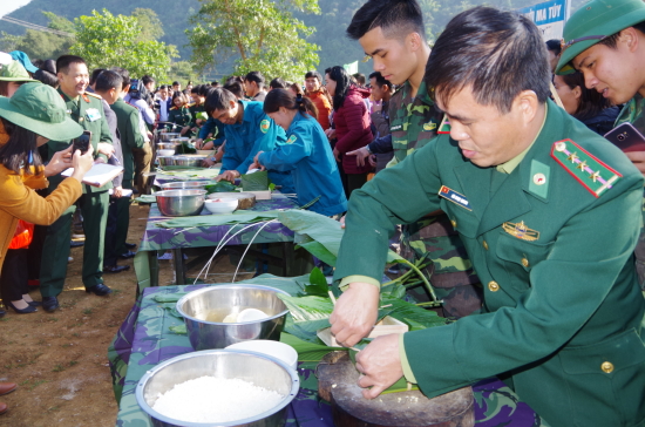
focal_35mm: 31
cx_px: 322
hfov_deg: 60.4
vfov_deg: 42.1
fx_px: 554
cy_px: 214
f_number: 6.3
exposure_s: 1/100
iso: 250
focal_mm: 21
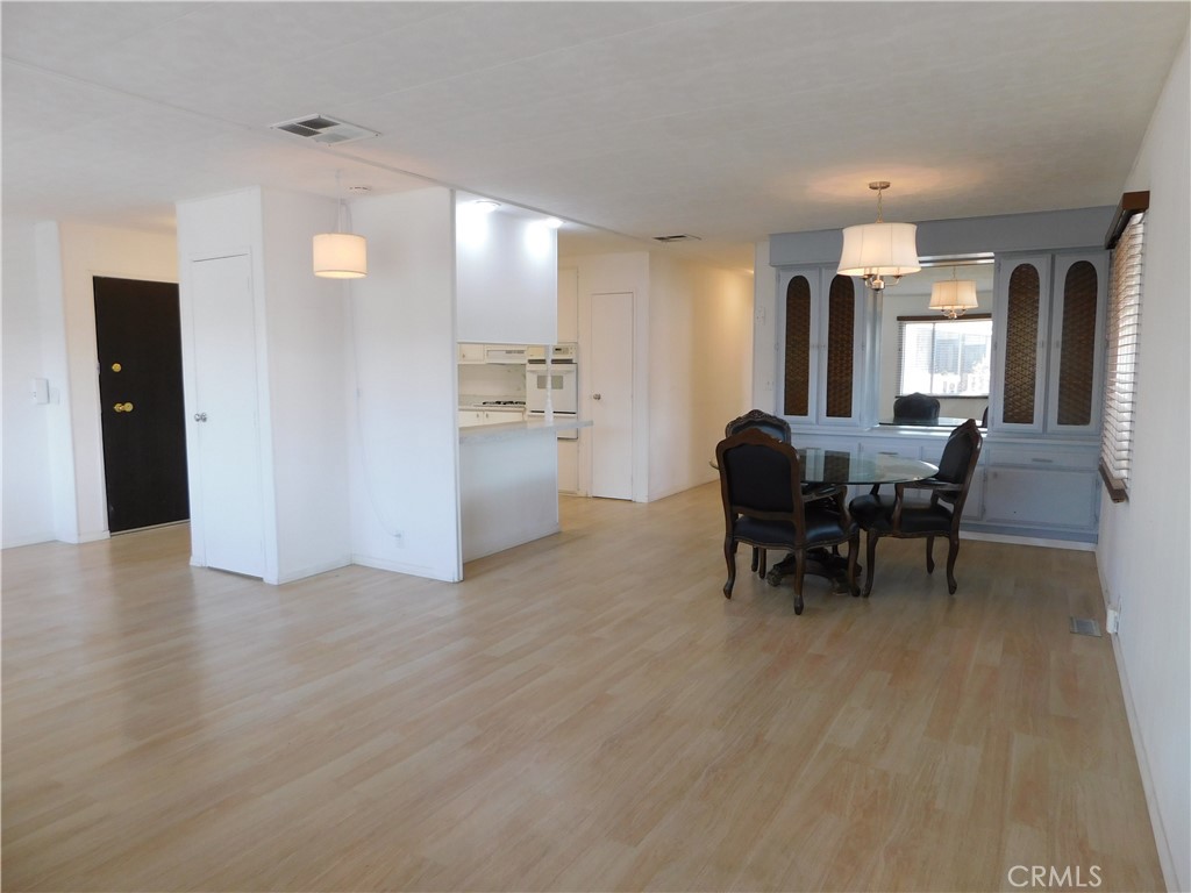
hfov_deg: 73.9
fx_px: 791
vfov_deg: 58.9
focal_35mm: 23
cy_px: 446
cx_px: 596
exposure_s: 1/50
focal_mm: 4
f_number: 3
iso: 125
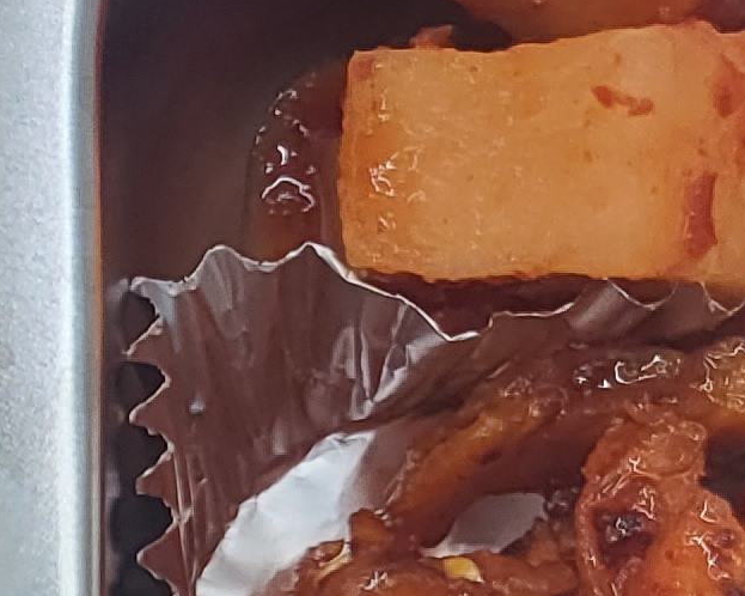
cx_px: -828
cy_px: 1331
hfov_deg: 10.7
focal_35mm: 163
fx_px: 3593
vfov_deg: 8.8
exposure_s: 1/120
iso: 100
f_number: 1.8
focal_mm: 4.25
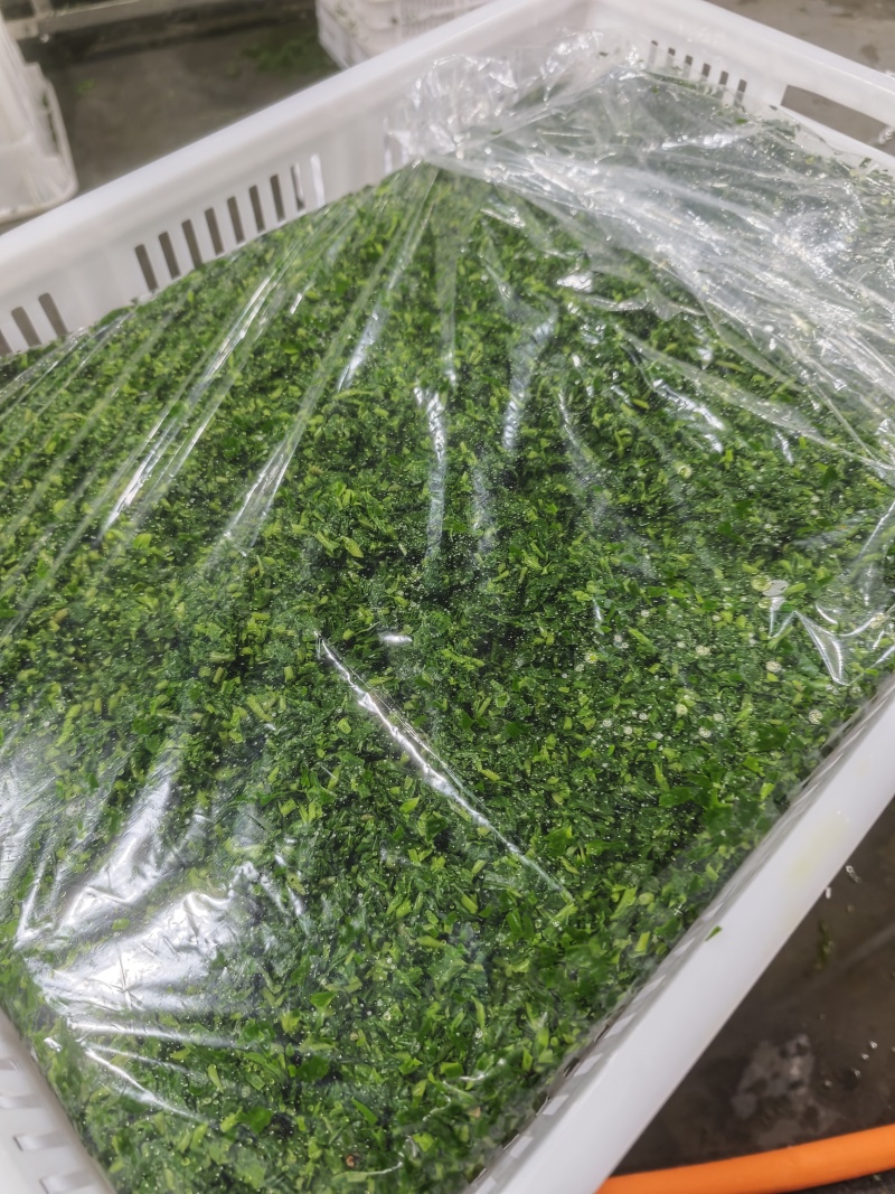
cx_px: 448
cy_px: 597
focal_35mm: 23
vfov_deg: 73.9
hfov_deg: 58.9
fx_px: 793
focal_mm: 6.55
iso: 200
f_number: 1.62
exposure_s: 1/50
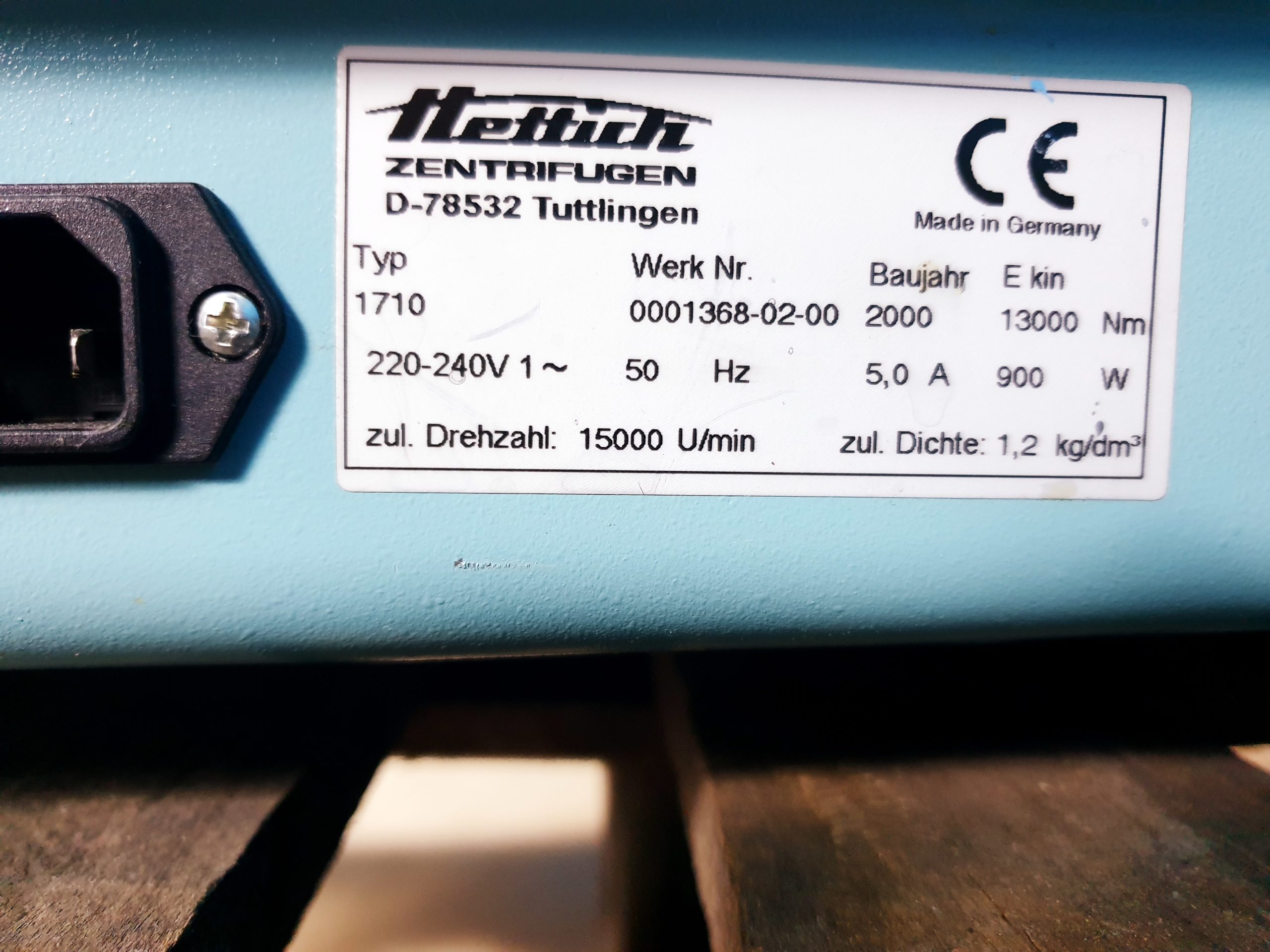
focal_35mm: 26
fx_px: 954
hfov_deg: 67.3
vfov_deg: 53.1
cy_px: 476
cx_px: 635
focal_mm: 4.3
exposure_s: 1/50
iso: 250
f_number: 1.5
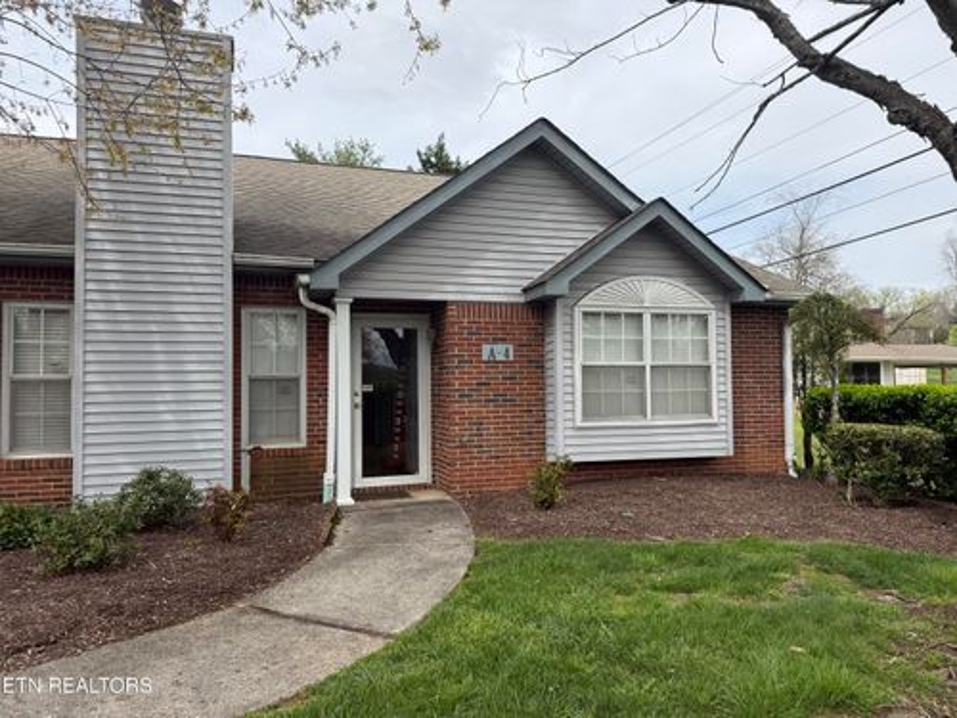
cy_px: 359
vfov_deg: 56.8
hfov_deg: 71.6
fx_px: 664
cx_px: 478
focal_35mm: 24
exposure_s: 1/3145
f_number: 1.78
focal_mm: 6.76
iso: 80
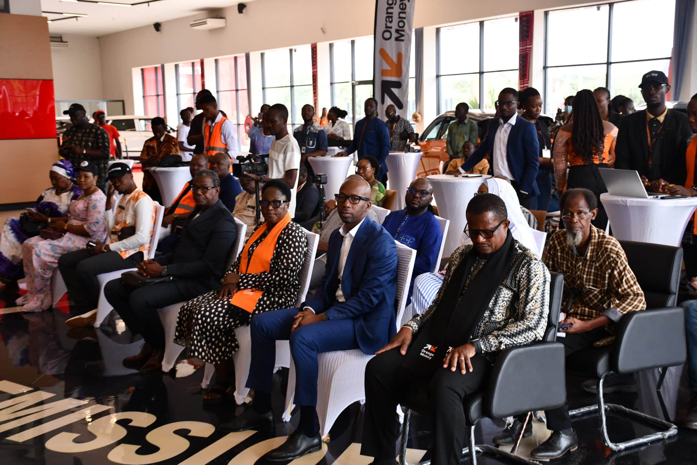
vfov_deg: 26.5
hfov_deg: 38.9
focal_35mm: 51
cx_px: 348
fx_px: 987
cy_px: 232
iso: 800
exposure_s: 1/250
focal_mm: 34
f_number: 4.2
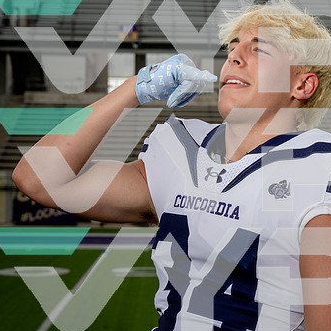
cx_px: 242
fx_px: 1082
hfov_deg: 17.3
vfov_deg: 17.4
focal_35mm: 100
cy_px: 161
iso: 250
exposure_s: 1/250
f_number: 8
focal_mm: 68
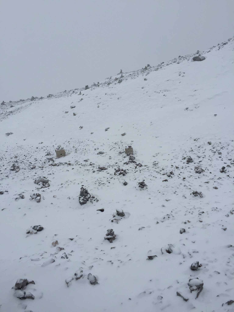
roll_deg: +1.4
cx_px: 117
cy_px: 156
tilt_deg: -29.7
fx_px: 261
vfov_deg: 61.7
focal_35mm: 29
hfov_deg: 48.2
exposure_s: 1/6623
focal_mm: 4.15
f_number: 2.2
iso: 32
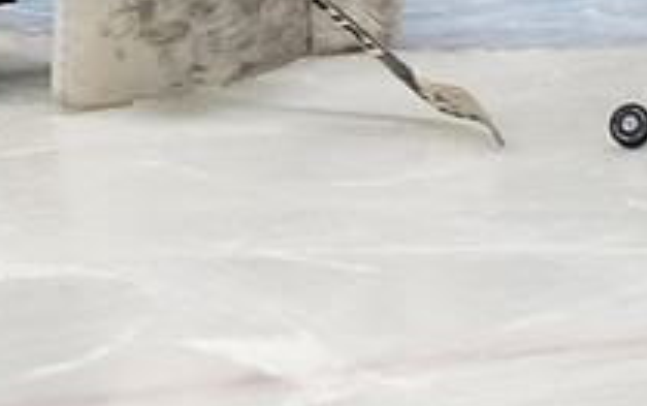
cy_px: -109
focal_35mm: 566
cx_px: 14
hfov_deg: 3.7
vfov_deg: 2.3
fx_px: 9988
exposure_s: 1/800
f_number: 3.5
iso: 2500
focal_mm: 95
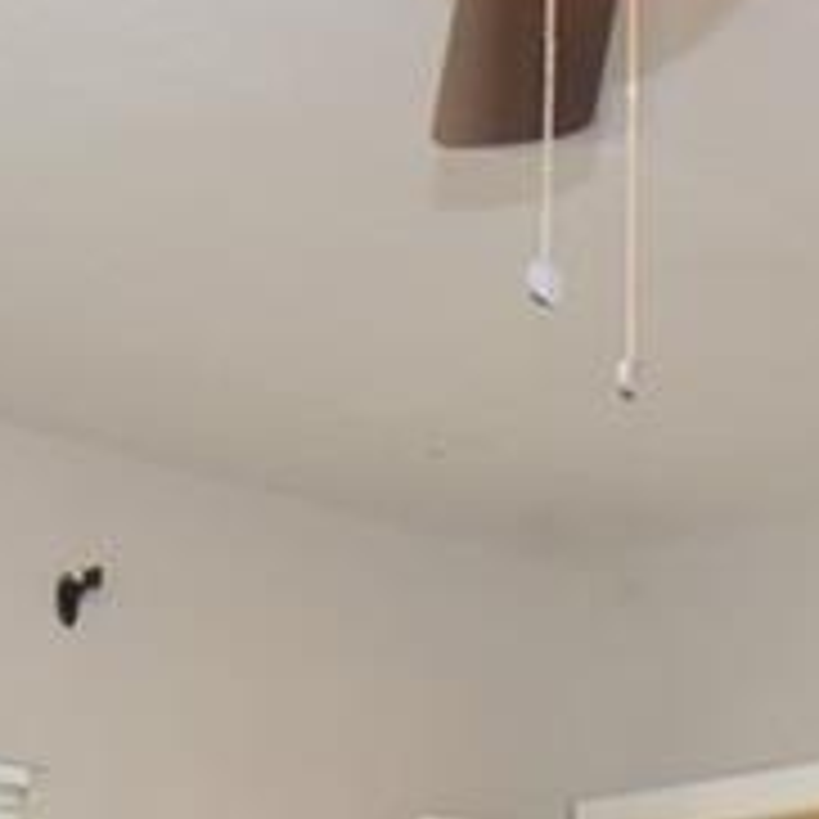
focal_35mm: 112
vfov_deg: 12.9
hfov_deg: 15.4
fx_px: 2998
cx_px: 698
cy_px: 1782
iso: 320
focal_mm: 10
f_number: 4
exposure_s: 1/60
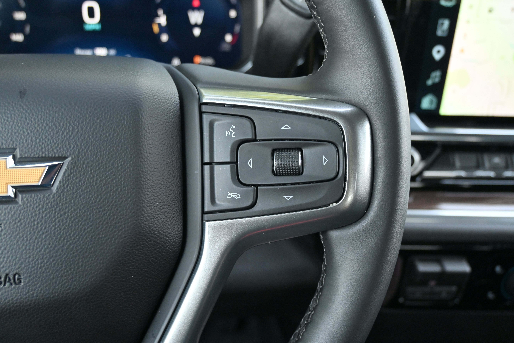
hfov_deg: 57.2
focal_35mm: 33
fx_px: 471
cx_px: 257
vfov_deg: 40.0
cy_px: 172
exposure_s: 1/125
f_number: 4
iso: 1000
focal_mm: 22
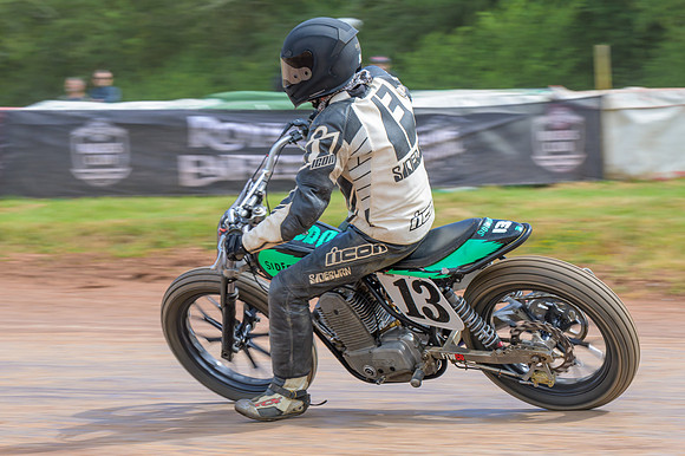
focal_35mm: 151
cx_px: 387
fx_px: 2868
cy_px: 207
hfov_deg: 13.6
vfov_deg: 9.1
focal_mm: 86
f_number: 7.1
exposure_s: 1/250
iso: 200
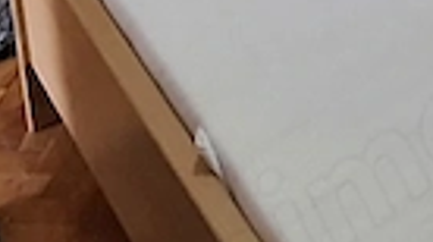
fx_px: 1180
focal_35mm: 103
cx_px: 722
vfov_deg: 8.8
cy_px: -553
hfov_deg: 17.7
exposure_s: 1/25
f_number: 2.2
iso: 160
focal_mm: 1.74
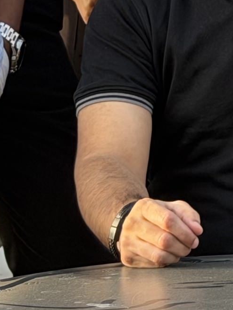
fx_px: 2637
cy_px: -139
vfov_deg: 6.7
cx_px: 362
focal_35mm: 294
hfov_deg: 5.0
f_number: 1.78
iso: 64
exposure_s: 1/161
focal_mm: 6.76
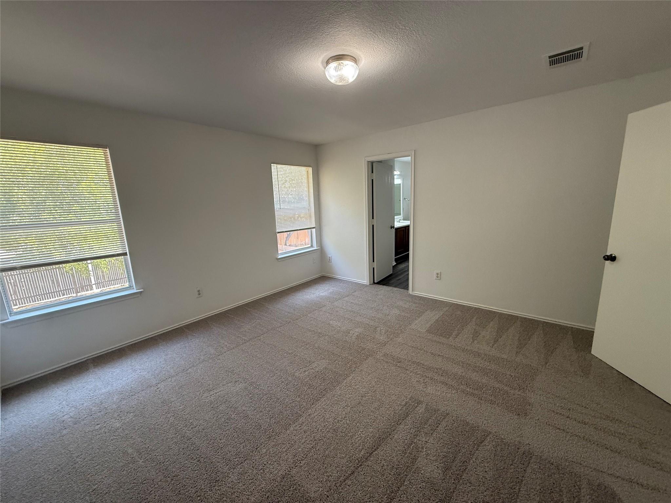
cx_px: 336
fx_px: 271
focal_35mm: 14
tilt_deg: -10.7
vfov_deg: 85.7
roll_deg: +2.1
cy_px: 252
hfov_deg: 102.1
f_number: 2.2
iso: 250
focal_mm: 2.22
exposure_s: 1/120
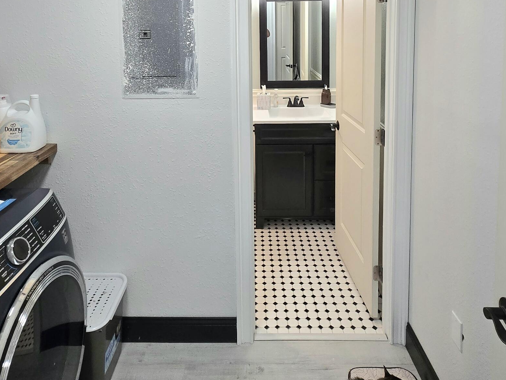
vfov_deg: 49.8
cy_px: 50
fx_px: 365
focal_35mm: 25
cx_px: 234
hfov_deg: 69.3
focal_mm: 1.7
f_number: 2.2
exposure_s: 1/61.3
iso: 160
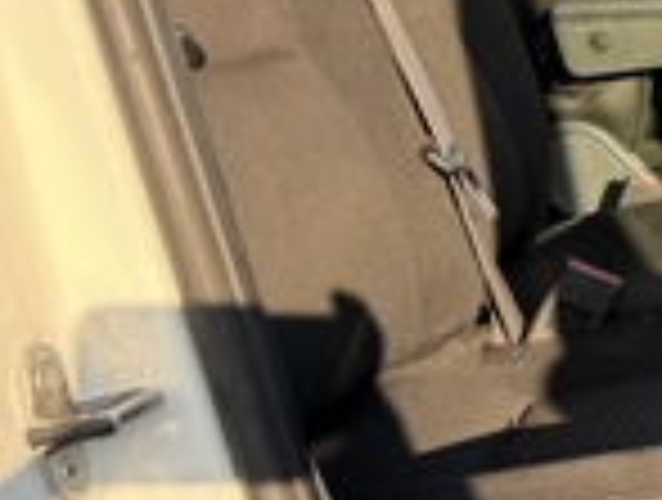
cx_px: 1144
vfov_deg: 17.8
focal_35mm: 83
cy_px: 223
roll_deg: +1.8
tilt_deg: -11.9
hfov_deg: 18.9
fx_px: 1591
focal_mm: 6.76
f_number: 1.78
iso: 80
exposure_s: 1/522
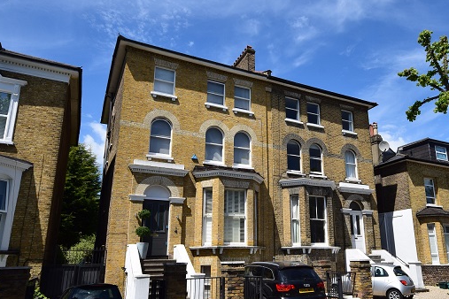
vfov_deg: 46.7
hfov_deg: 65.5
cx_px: 266
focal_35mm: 28
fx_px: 346
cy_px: 168
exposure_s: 1/500
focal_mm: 13
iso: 360
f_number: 11
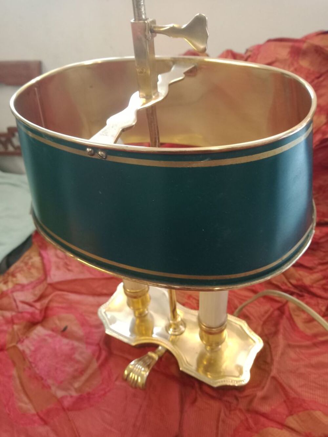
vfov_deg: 65.3
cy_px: 218
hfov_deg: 51.4
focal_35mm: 27
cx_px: 164
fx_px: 341
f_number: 2
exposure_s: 1/33.3
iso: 793
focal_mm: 3.54
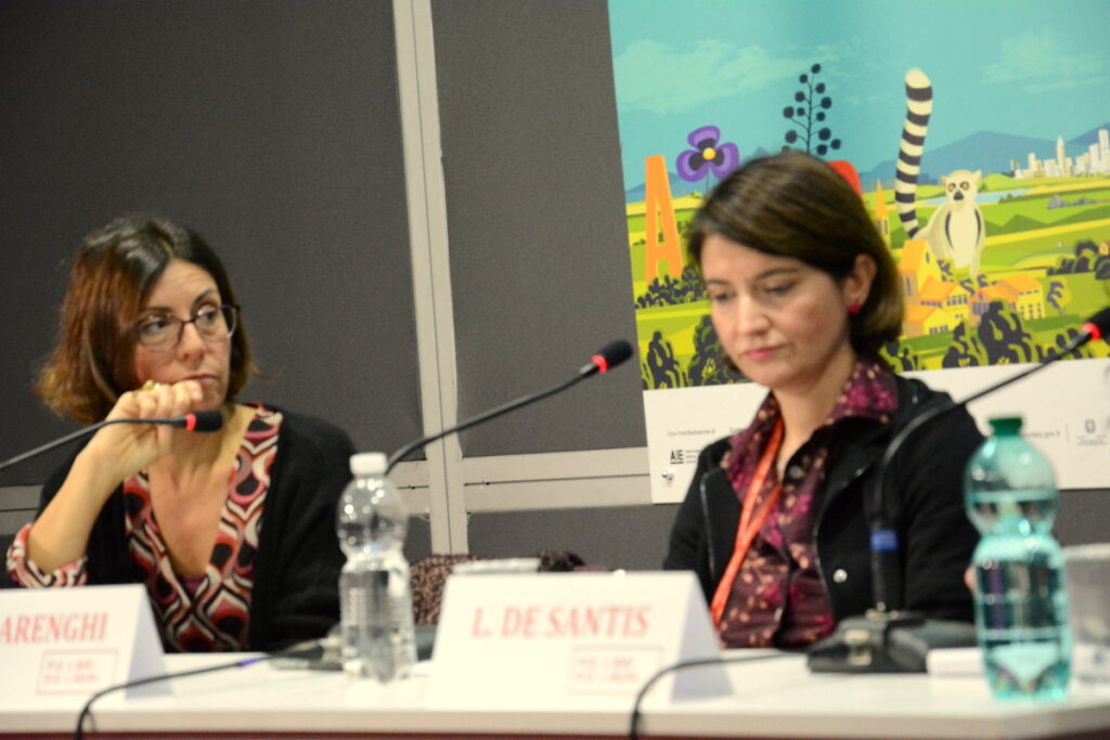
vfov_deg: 10.8
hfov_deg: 16.1
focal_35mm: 128
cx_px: 555
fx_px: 3932
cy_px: 370
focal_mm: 85
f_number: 6.3
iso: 5000
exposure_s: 1/125
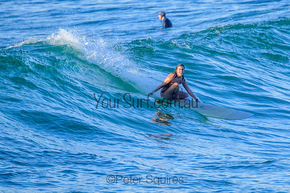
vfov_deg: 1.3
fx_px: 8860
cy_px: 86
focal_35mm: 1100
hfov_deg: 1.9
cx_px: 199
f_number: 11
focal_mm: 800
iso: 2200
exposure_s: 1/2000
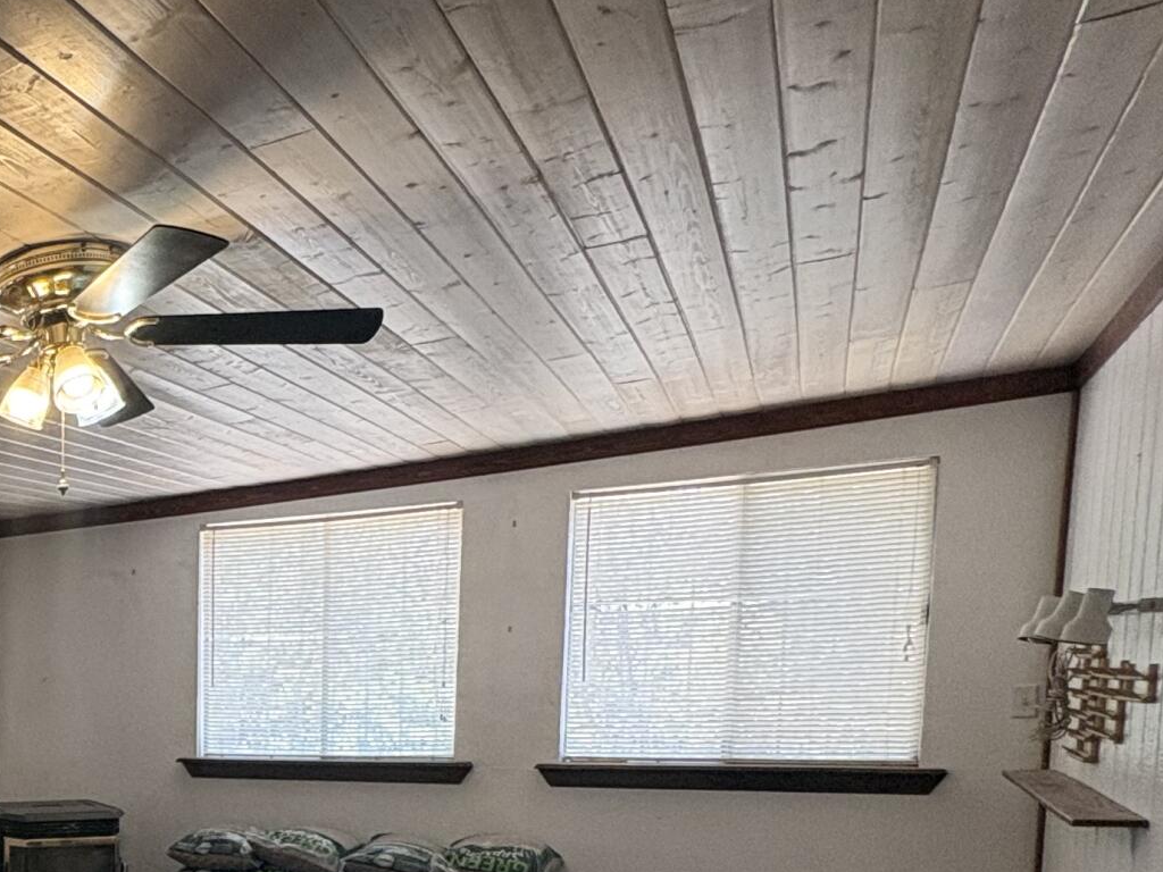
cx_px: -285
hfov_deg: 34.7
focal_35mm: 41
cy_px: 836
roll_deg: +2.6
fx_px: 1377
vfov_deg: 32.8
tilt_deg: -6.4
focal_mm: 2.22
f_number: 2.2
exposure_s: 1/120
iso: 200
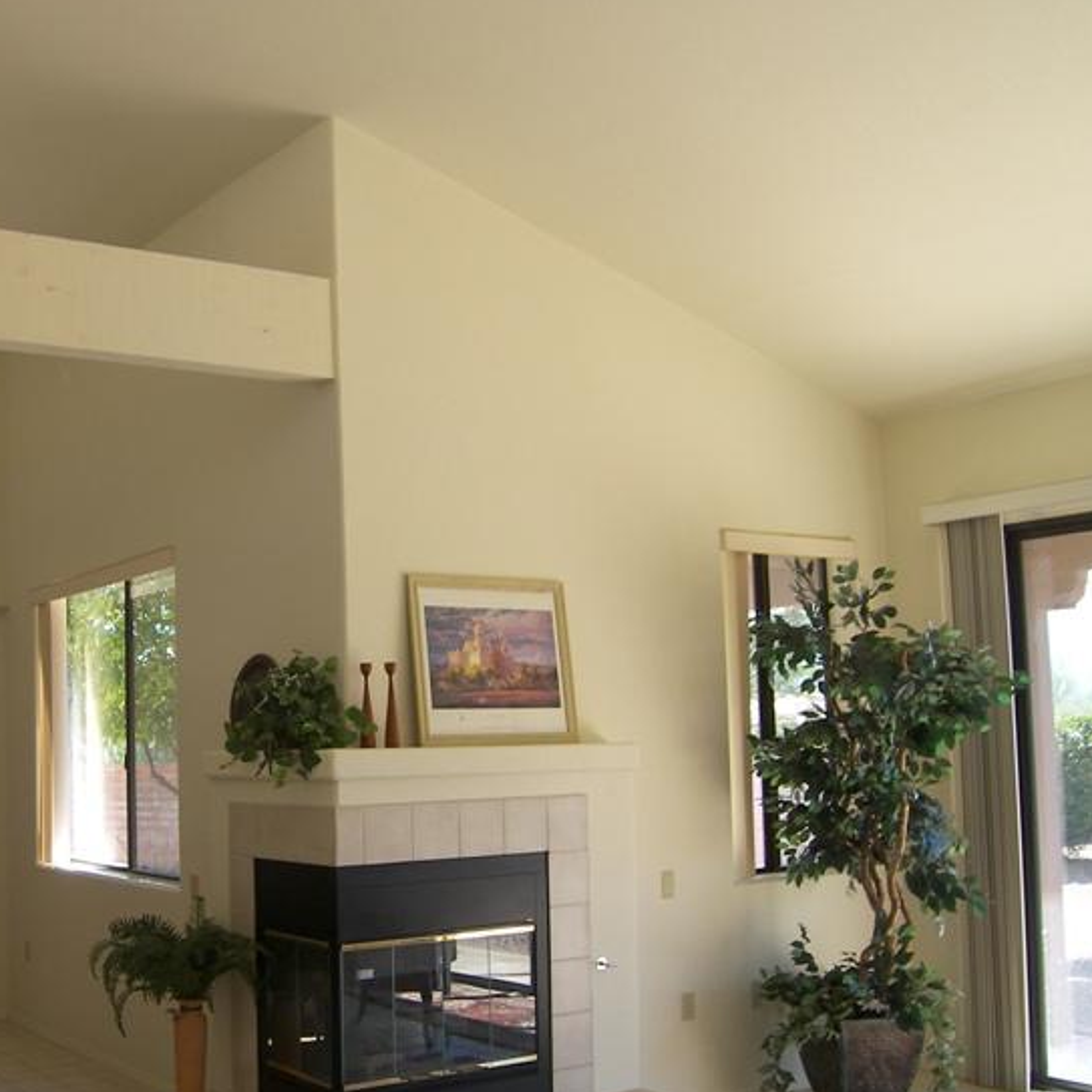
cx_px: 247
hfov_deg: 40.4
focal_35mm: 40
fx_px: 1428
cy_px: 619
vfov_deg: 41.8
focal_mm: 5
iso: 50
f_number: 2.8
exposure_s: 1/60
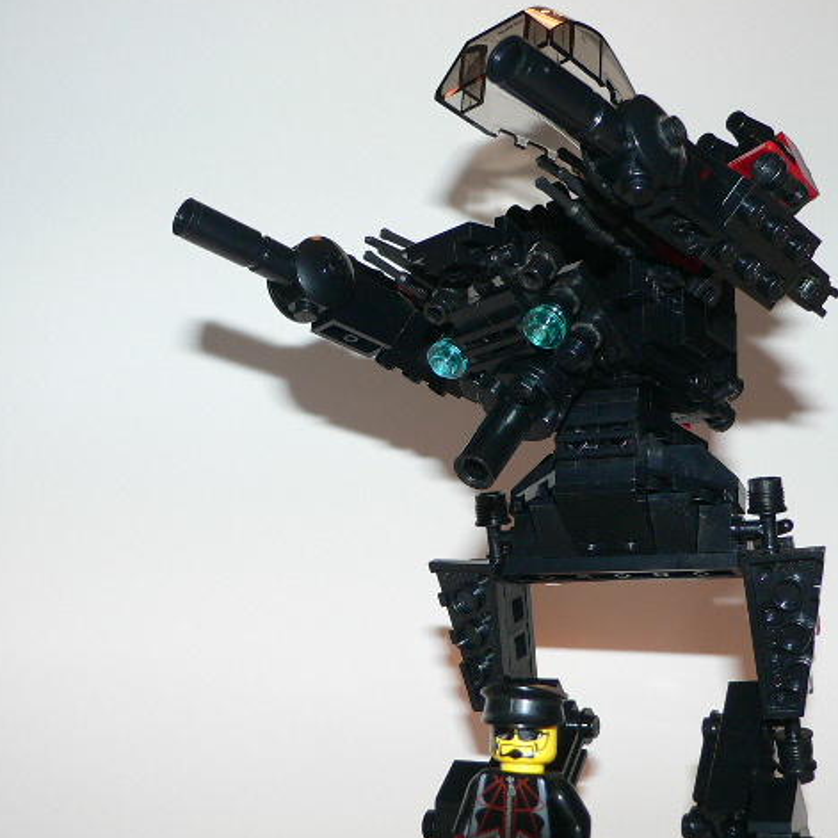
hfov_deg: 40.0
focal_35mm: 42
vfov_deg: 40.0
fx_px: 1150
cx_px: 443
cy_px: 416
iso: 100
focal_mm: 4.6
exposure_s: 1/250
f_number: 2.8
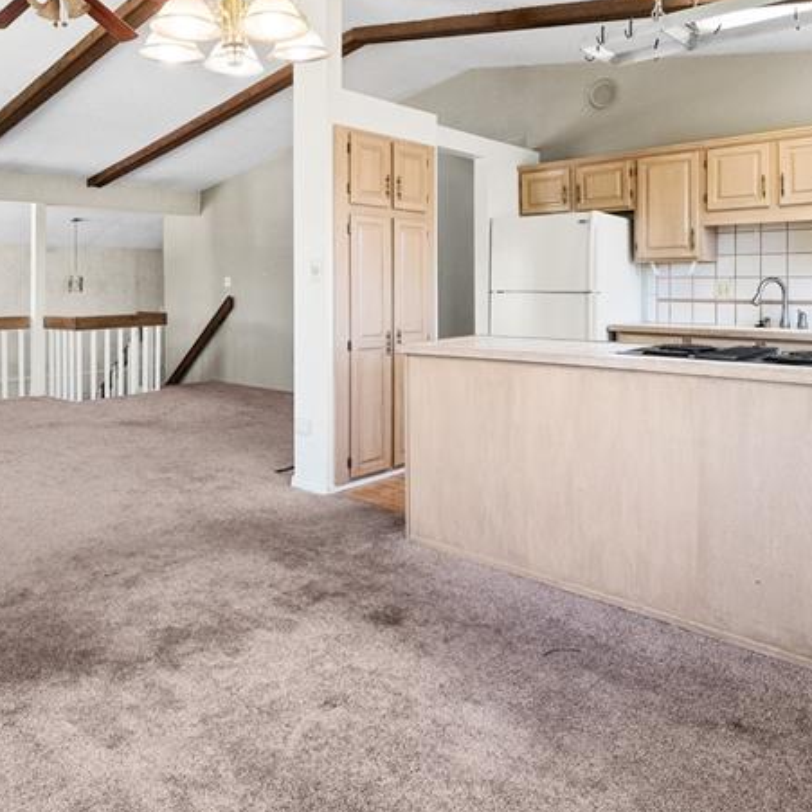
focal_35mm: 27
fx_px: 717
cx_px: 335
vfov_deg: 57.8
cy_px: 270
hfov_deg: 58.7
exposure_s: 1/40
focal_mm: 14
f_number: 8
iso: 1600
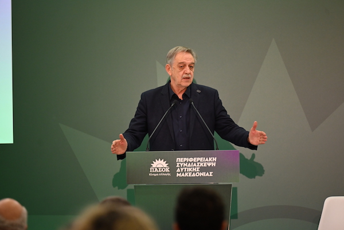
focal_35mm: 180
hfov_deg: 11.4
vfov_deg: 7.6
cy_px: 115
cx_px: 172
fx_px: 1721
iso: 1800
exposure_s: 1/250
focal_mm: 180
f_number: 2.8
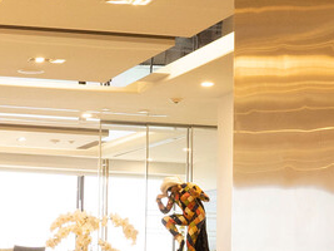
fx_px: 907
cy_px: 181
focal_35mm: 94
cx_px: -188
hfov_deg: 18.2
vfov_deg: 15.7
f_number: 9
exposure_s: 1/30
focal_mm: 18
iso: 1250
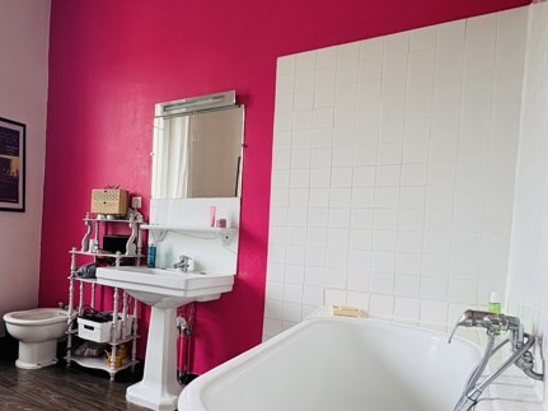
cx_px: 156
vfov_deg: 52.7
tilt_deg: -2.2
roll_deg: -3.1
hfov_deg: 64.4
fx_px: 411
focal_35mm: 26
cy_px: 246
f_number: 2.2
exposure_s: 1/99
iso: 125
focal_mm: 2.22
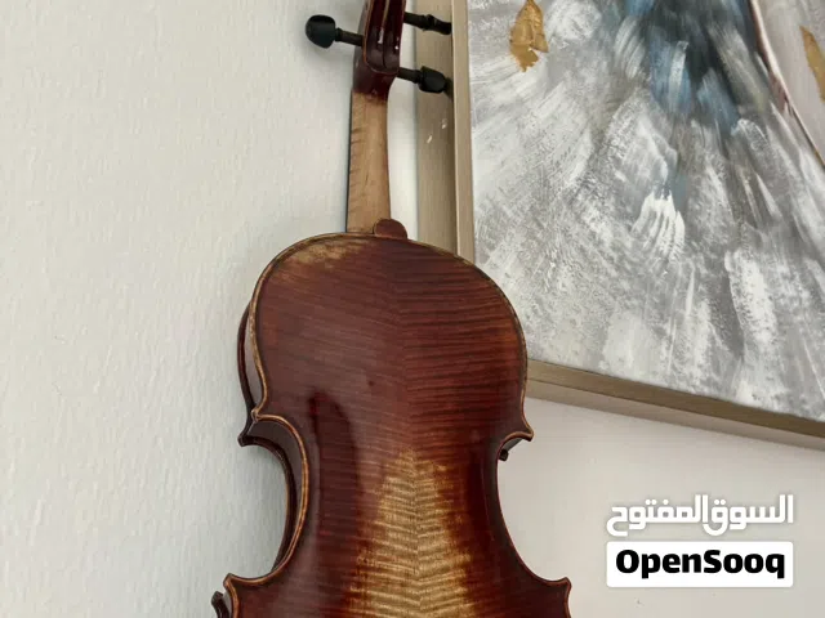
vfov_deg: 53.1
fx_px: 620
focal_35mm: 26
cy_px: 309
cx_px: 412
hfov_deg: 67.3
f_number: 1.6
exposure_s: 1/121
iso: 100
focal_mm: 5.1
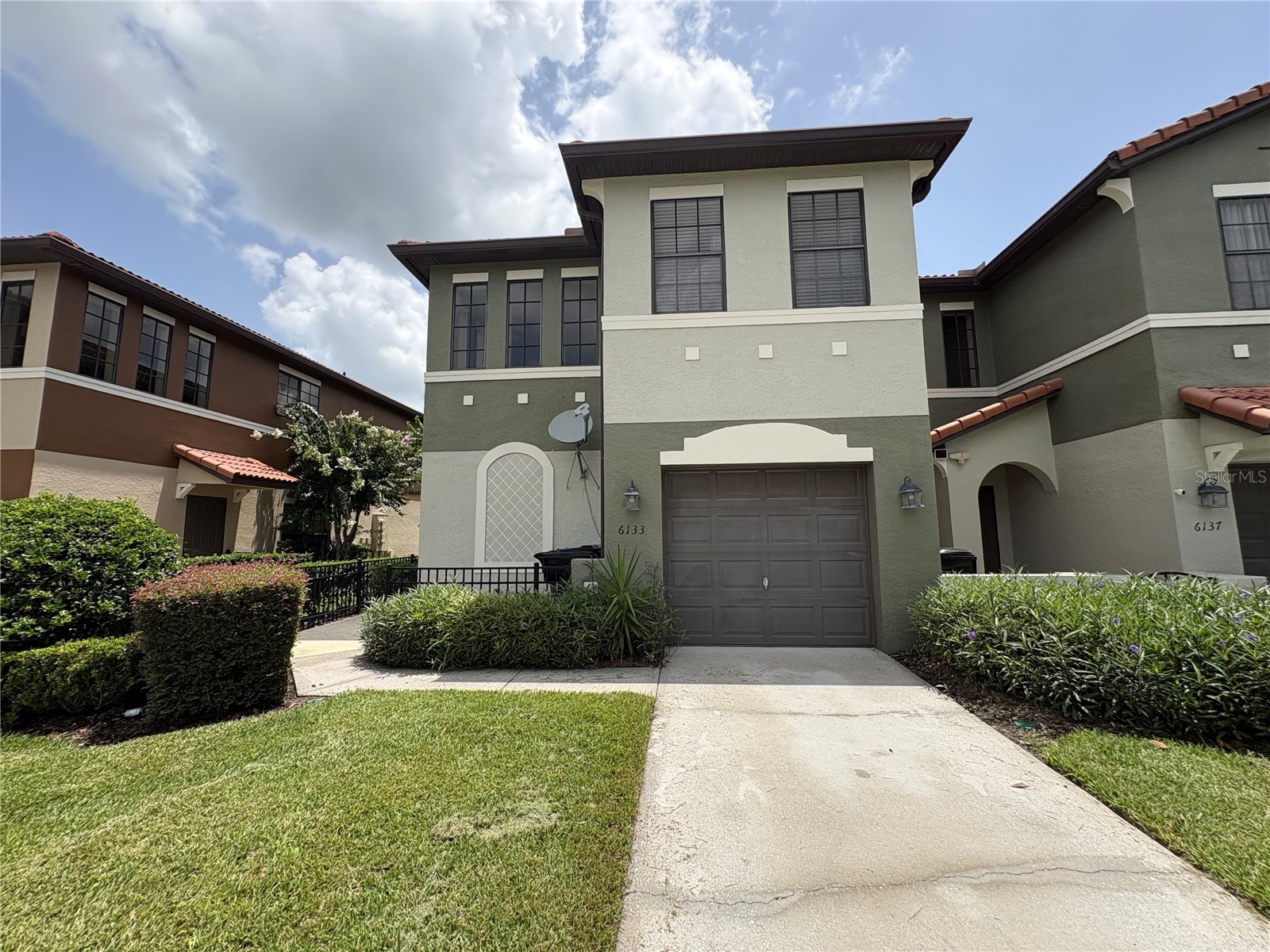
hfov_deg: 102.1
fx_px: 514
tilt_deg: +7.5
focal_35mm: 14
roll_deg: -0.8
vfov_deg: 85.7
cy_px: 476
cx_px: 635
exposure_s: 1/1506
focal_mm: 2.22
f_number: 2.2
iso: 50
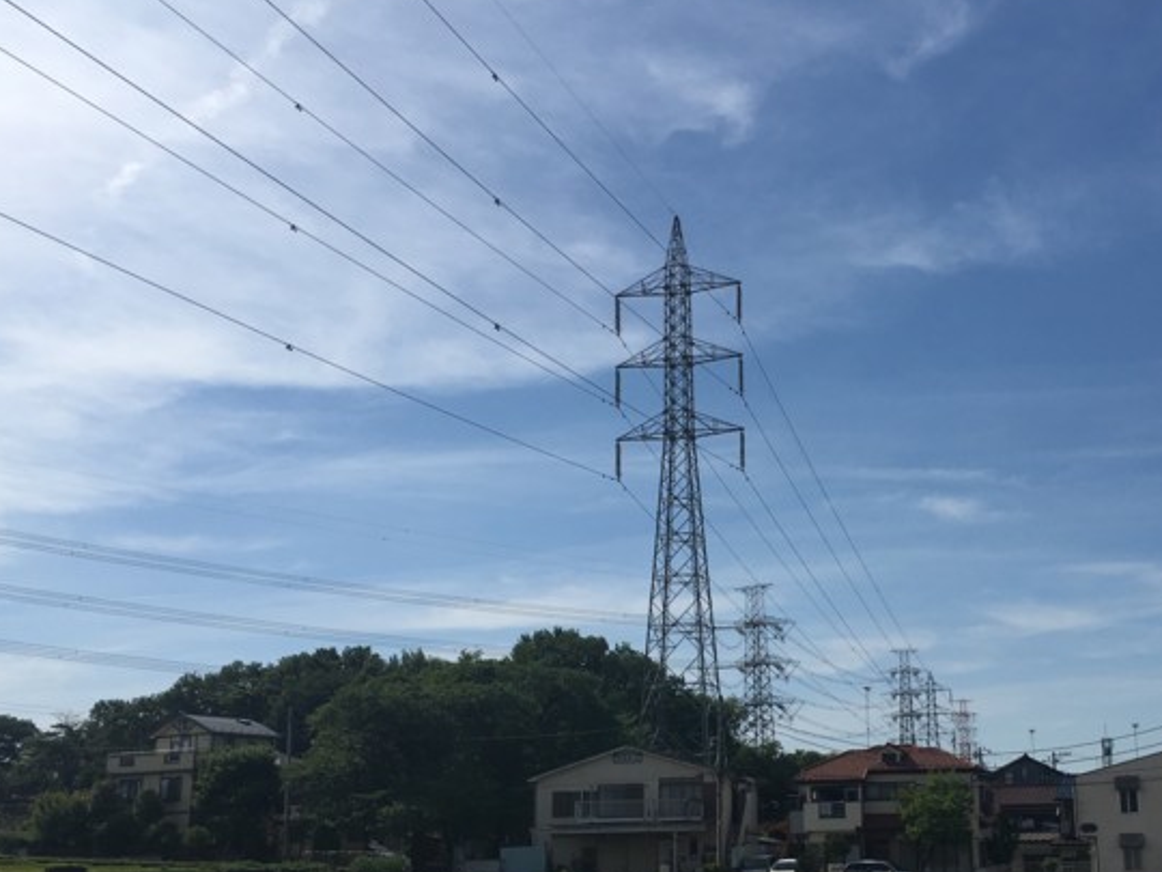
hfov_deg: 43.6
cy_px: 549
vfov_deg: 33.4
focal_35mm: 43
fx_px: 1443
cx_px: 712
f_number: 2.2
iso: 25
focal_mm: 4.15
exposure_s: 1/3846
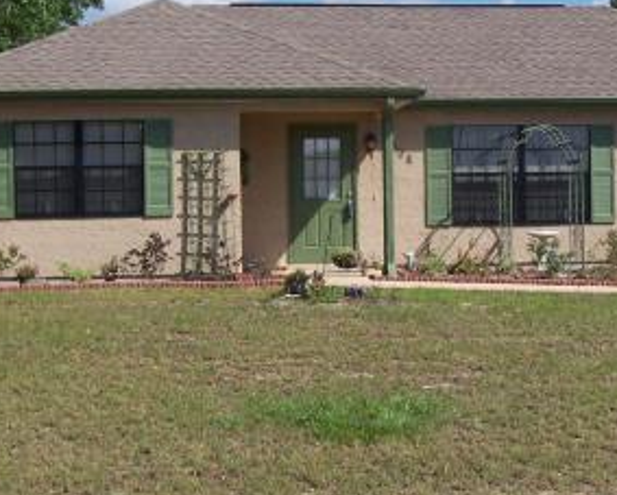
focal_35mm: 76
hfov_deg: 24.9
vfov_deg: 20.2
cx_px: 423
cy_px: 222
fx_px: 1389
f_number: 4
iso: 80
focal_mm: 6.3
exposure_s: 1/800
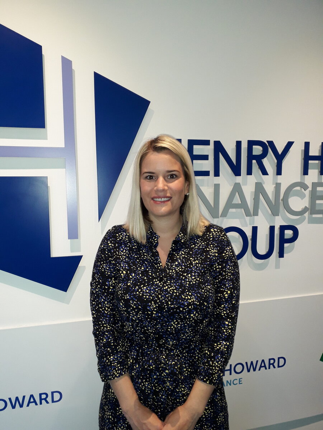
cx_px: 162
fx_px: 336
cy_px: 215
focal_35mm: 27
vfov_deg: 65.3
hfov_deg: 51.4
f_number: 1.9
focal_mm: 3.6
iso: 125
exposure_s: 1/50
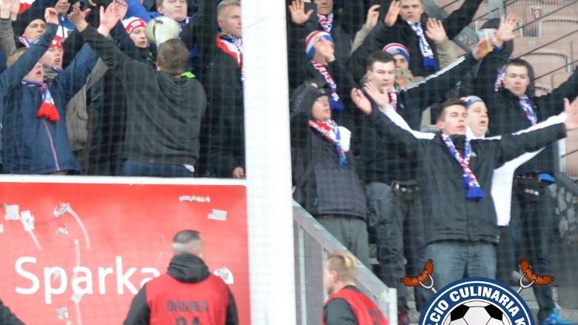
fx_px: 3890
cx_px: 136
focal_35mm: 254
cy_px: 131
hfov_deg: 8.5
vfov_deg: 4.8
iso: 5000
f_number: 3.2
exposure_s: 1/800
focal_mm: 105
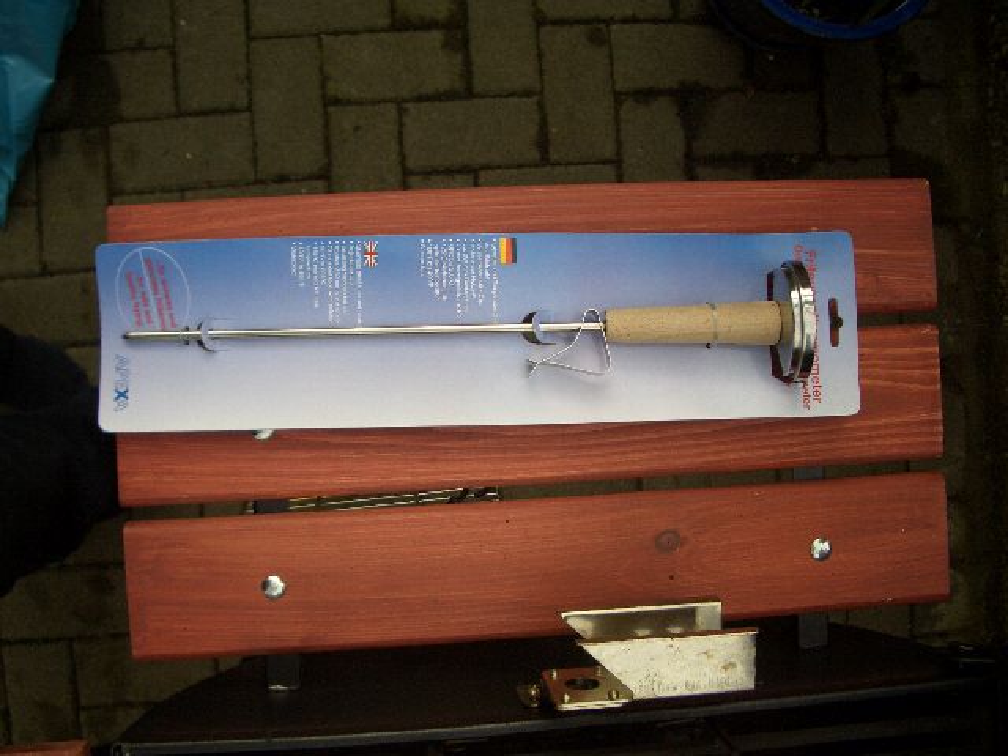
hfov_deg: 52.6
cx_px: 504
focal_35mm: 35
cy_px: 378
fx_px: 1019
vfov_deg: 40.7
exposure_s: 1/500
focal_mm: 5.8
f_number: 2.6
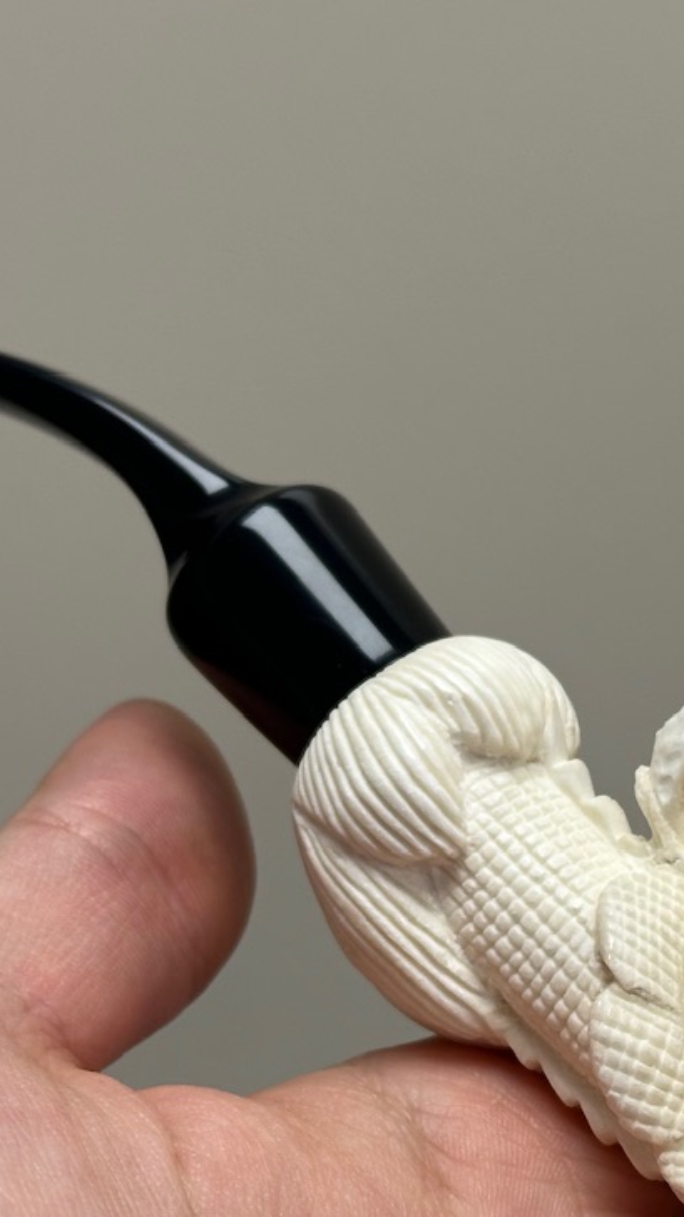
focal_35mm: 92
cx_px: 711
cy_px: 709
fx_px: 2969
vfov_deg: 23.1
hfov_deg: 12.9
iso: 50
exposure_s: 1/121
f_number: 1.78
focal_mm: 6.86
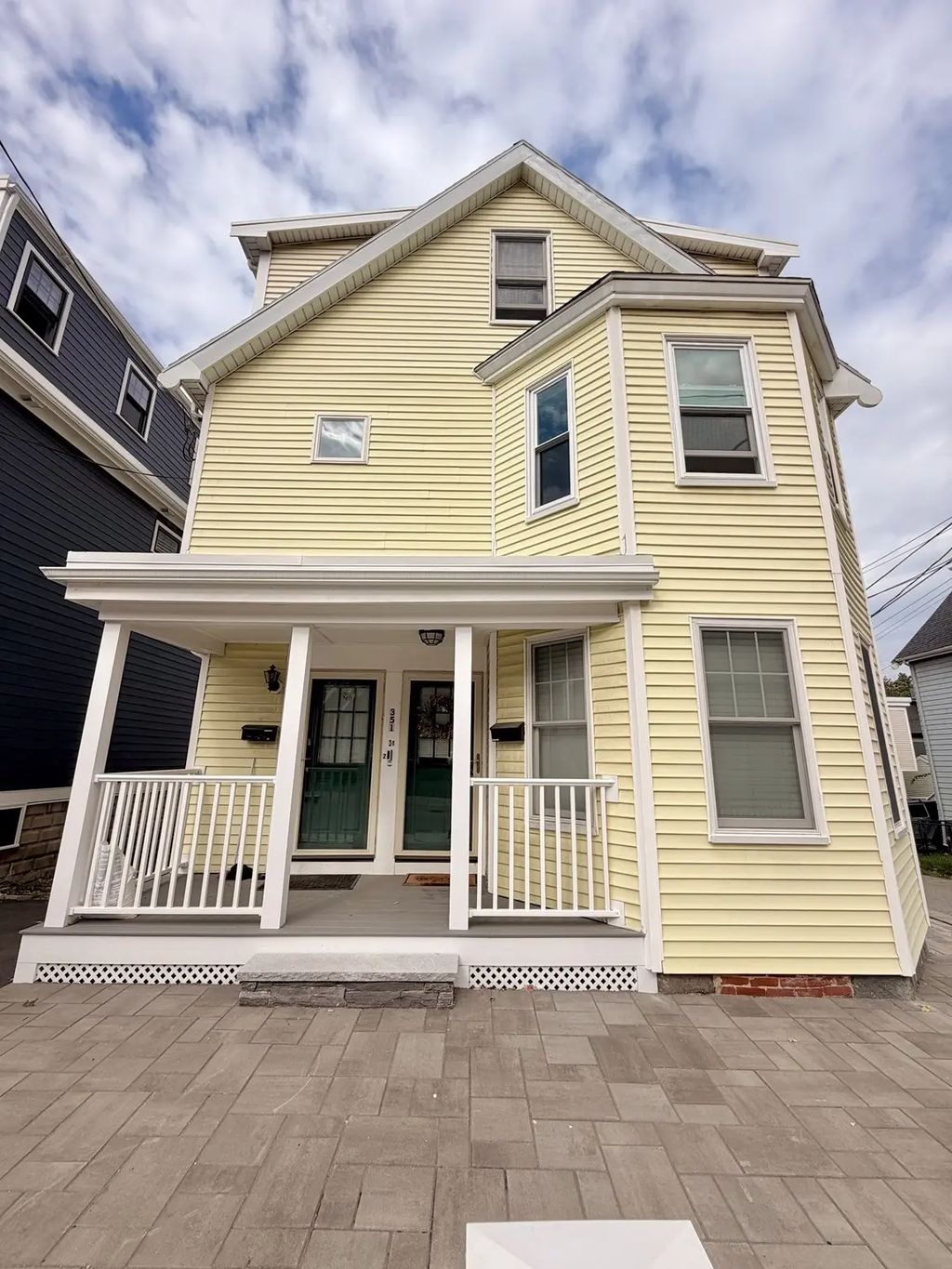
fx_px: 513
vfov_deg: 102.1
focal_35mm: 14
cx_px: 476
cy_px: 634
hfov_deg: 85.7
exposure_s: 1/1087
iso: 20
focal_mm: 2.22
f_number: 2.2
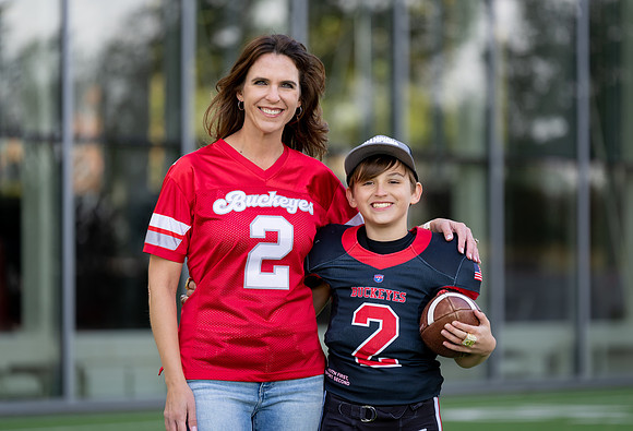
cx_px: 334
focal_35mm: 173
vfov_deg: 8.1
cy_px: 210
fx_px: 3056
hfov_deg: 11.8
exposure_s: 1/400
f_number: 2.8
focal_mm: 164
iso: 100
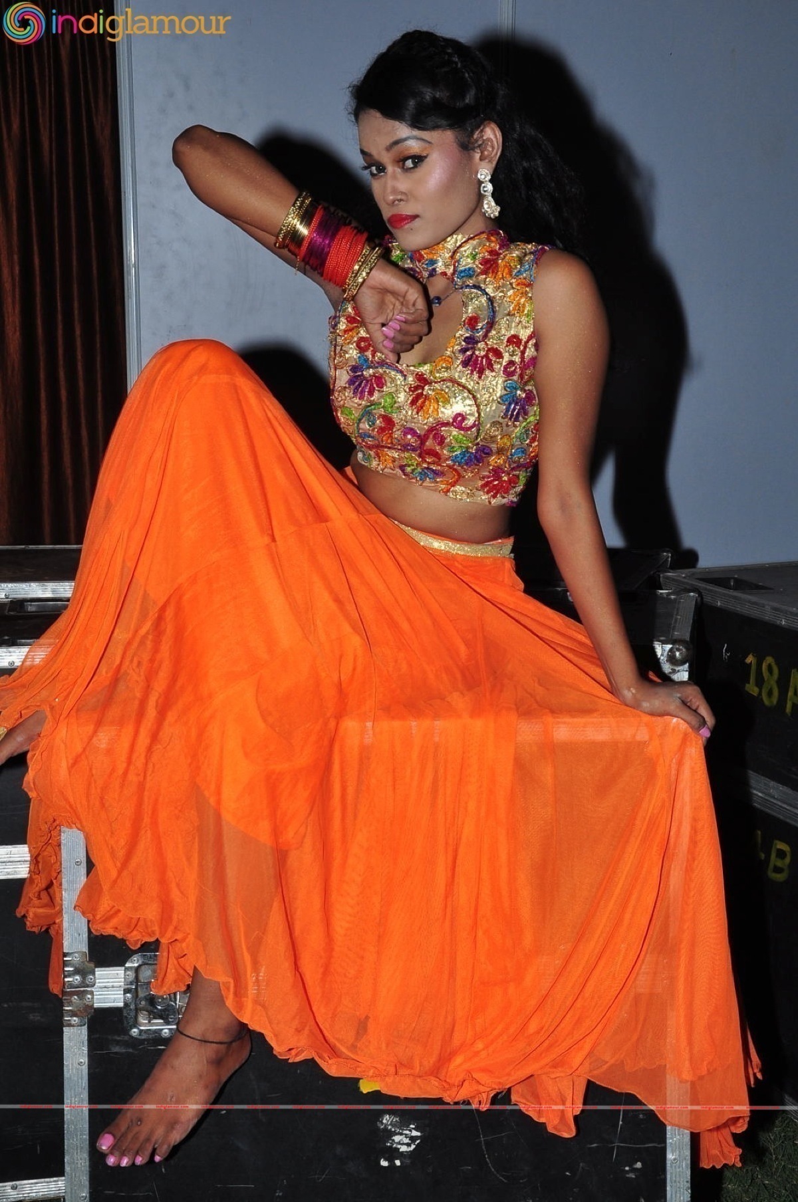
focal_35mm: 52
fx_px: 1751
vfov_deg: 37.9
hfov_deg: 25.7
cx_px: 399
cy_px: 601
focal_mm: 35
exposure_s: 1/125
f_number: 10
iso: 400
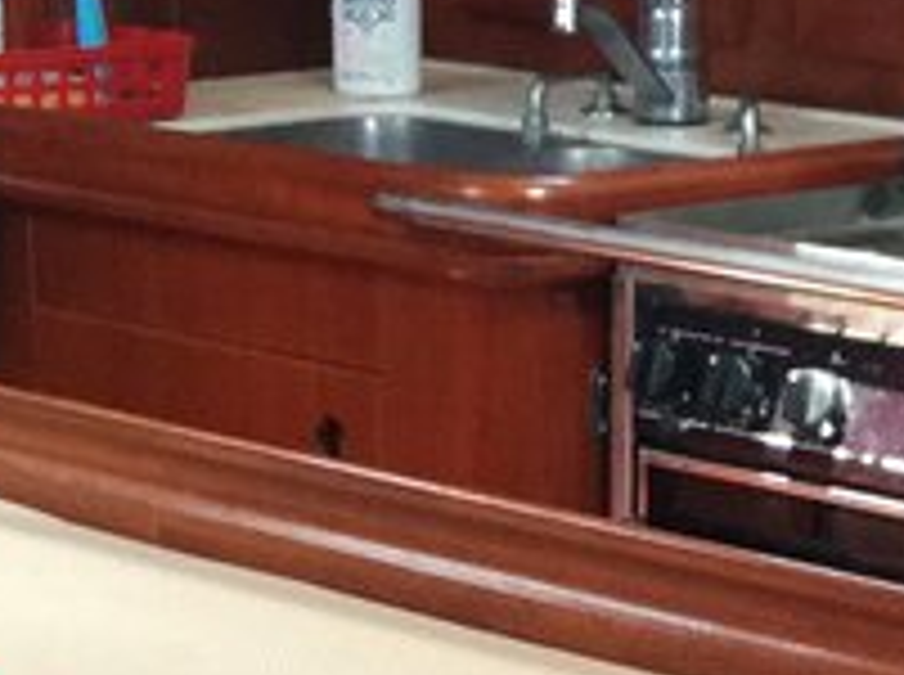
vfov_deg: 8.7
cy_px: 560
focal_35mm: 170
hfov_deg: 11.6
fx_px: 4432
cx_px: 751
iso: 125
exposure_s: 1/33
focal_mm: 3.3
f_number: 2.4
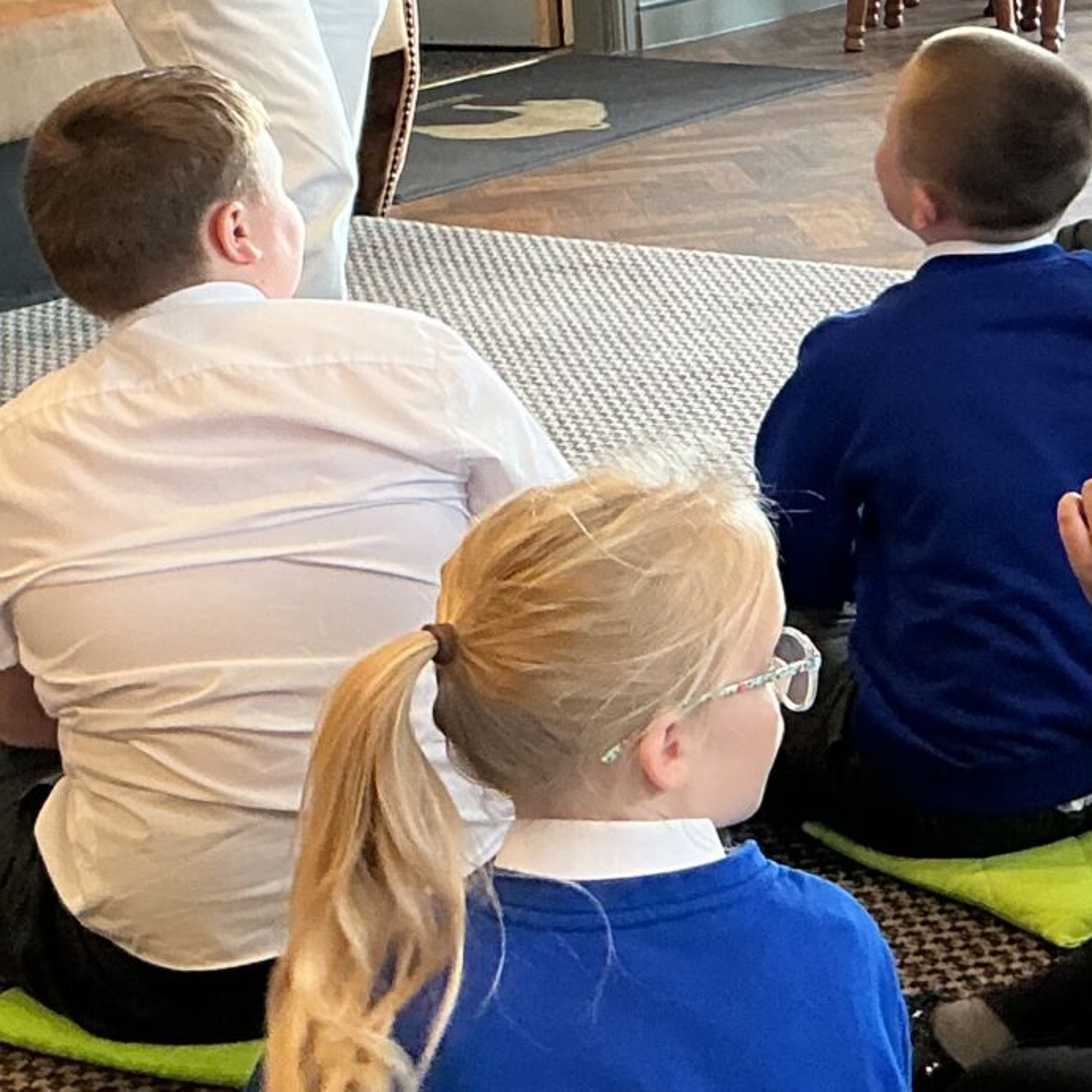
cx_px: 1086
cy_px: -6
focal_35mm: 95
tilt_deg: -9.2
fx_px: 3391
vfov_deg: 17.8
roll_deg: +2.2
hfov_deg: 17.9
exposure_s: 1/60
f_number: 1.8
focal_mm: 3
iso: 80
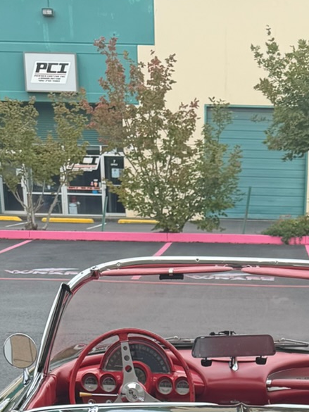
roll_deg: -0.5
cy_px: 699
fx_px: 999
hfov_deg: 17.4
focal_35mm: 84
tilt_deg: -25.8
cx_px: 268
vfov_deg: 18.9
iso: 80
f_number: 1.78
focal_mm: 6.76
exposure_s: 1/1271
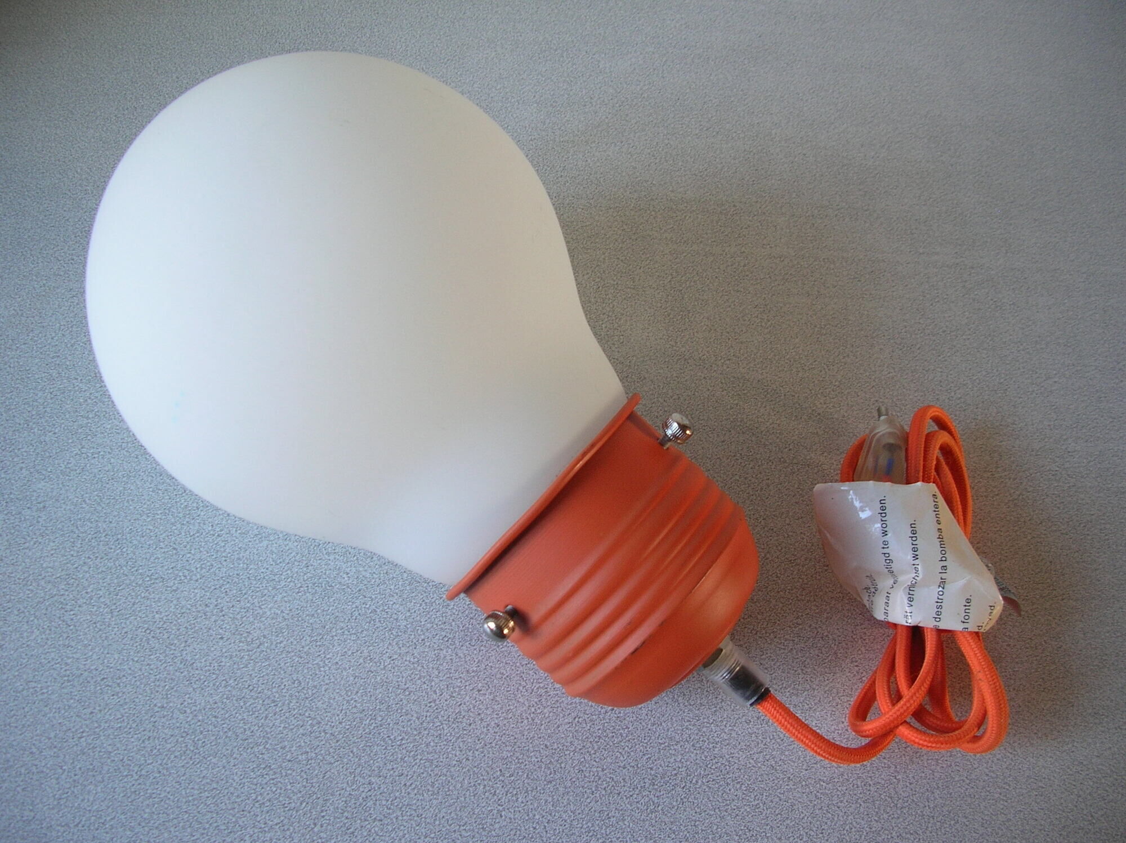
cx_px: 563
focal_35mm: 35
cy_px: 422
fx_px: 1138
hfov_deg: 52.7
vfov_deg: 40.7
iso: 50
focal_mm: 5.8
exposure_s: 1/12.8
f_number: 2.8
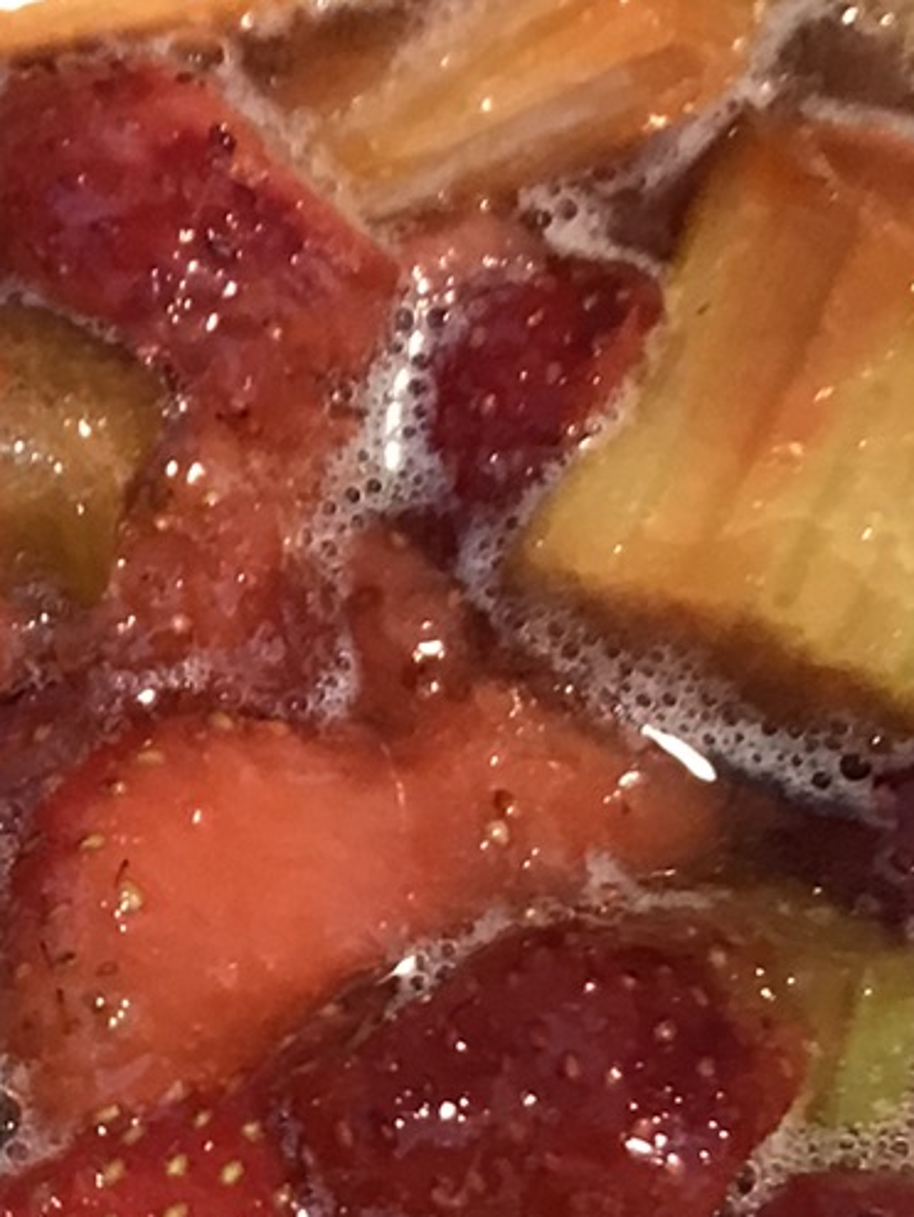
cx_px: -495
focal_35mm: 116
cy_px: 623
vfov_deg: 17.0
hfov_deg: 12.1
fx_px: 4080
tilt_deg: -58.9
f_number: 1.8
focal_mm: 3.99
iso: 64
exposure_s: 1/17
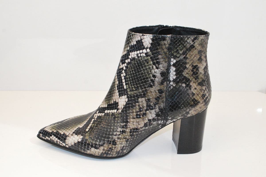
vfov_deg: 34.2
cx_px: 133
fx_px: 288
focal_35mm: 39
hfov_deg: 49.6
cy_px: 88
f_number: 9
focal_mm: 26
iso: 1600
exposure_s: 1/200
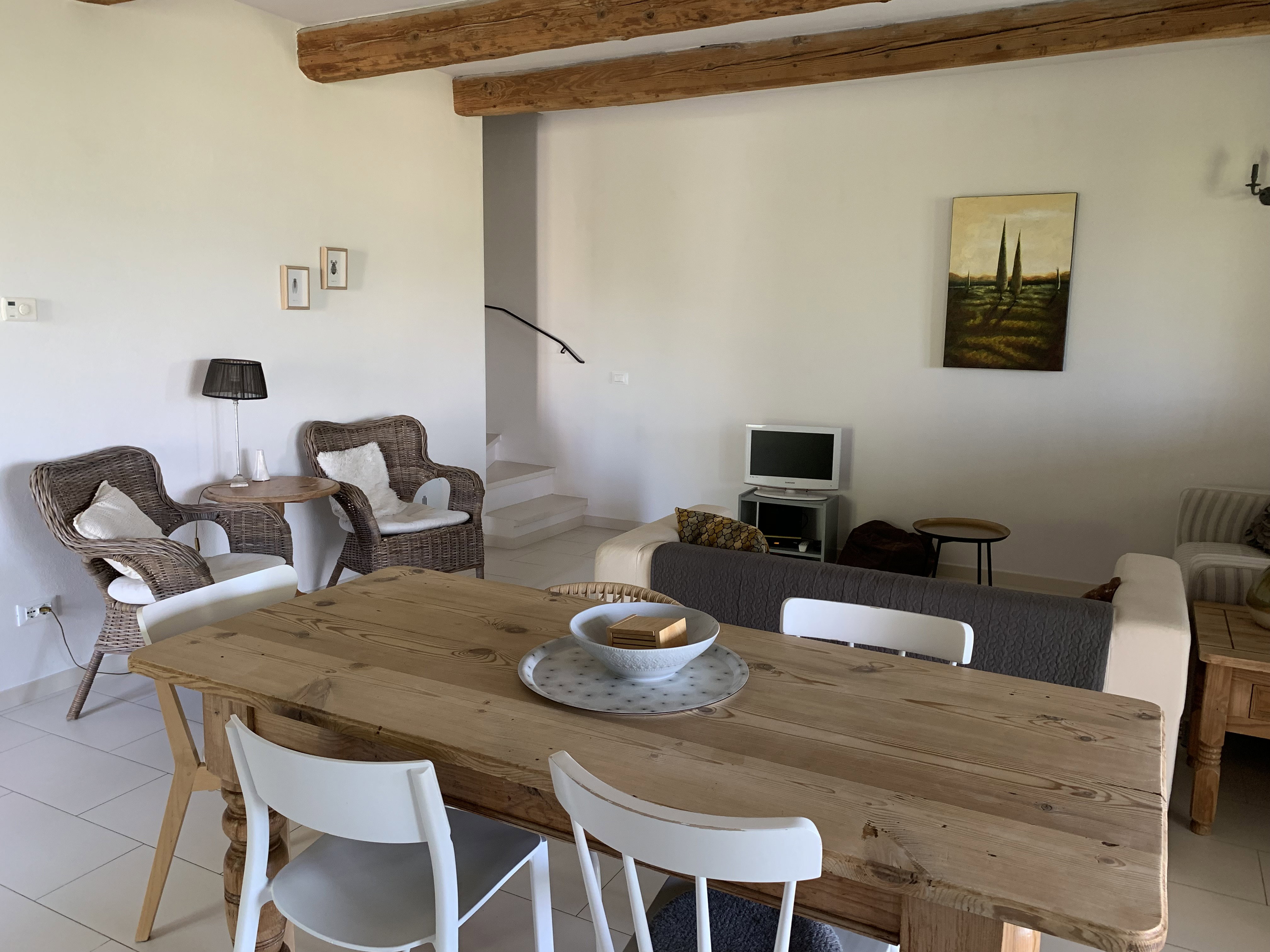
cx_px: 635
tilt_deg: -9.4
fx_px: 954
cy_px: 476
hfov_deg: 67.3
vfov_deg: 53.1
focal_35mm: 26
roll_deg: -1.3
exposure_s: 1/60
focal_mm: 4.25
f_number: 1.8
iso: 125
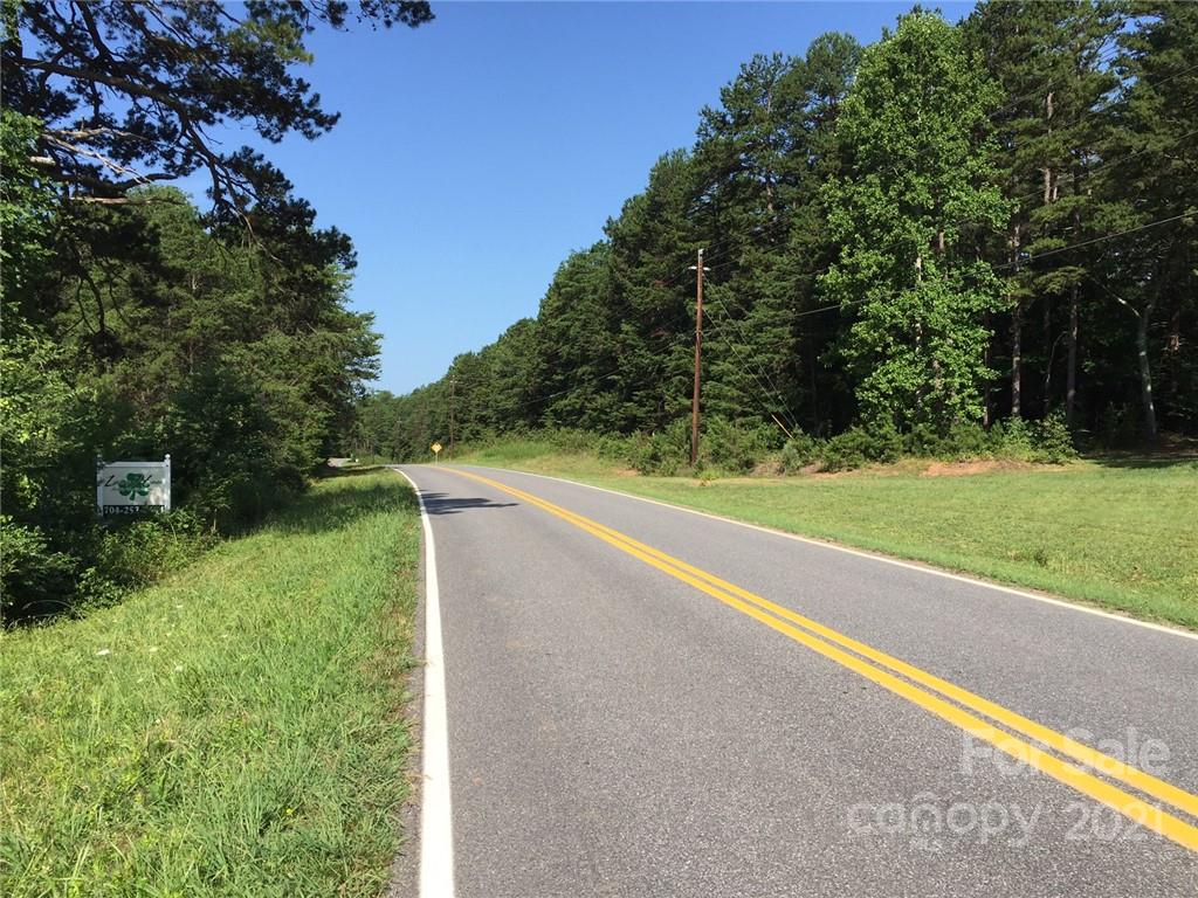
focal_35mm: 29
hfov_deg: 61.7
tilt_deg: -1.8
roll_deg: -0.1
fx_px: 1004
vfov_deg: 48.2
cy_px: 449
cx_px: 599
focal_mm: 4.15
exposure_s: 1/1522
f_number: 2.2
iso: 32
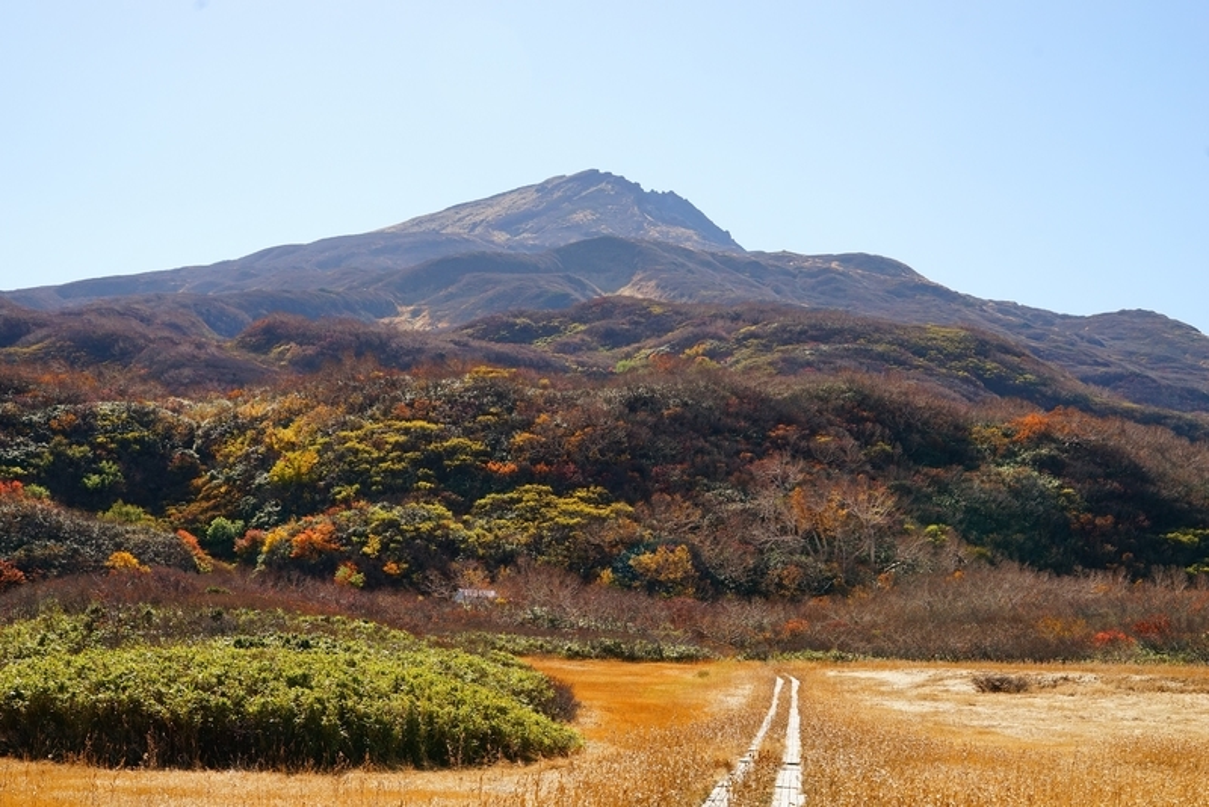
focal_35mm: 54
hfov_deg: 36.9
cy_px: 404
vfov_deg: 25.1
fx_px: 1814
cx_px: 604
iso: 500
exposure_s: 1/500
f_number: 10
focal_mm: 54
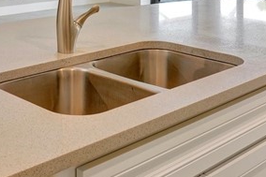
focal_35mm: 65
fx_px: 480
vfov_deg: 19.1
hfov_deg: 30.6
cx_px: 76
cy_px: -62
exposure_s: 1/6
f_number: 8
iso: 500
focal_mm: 17
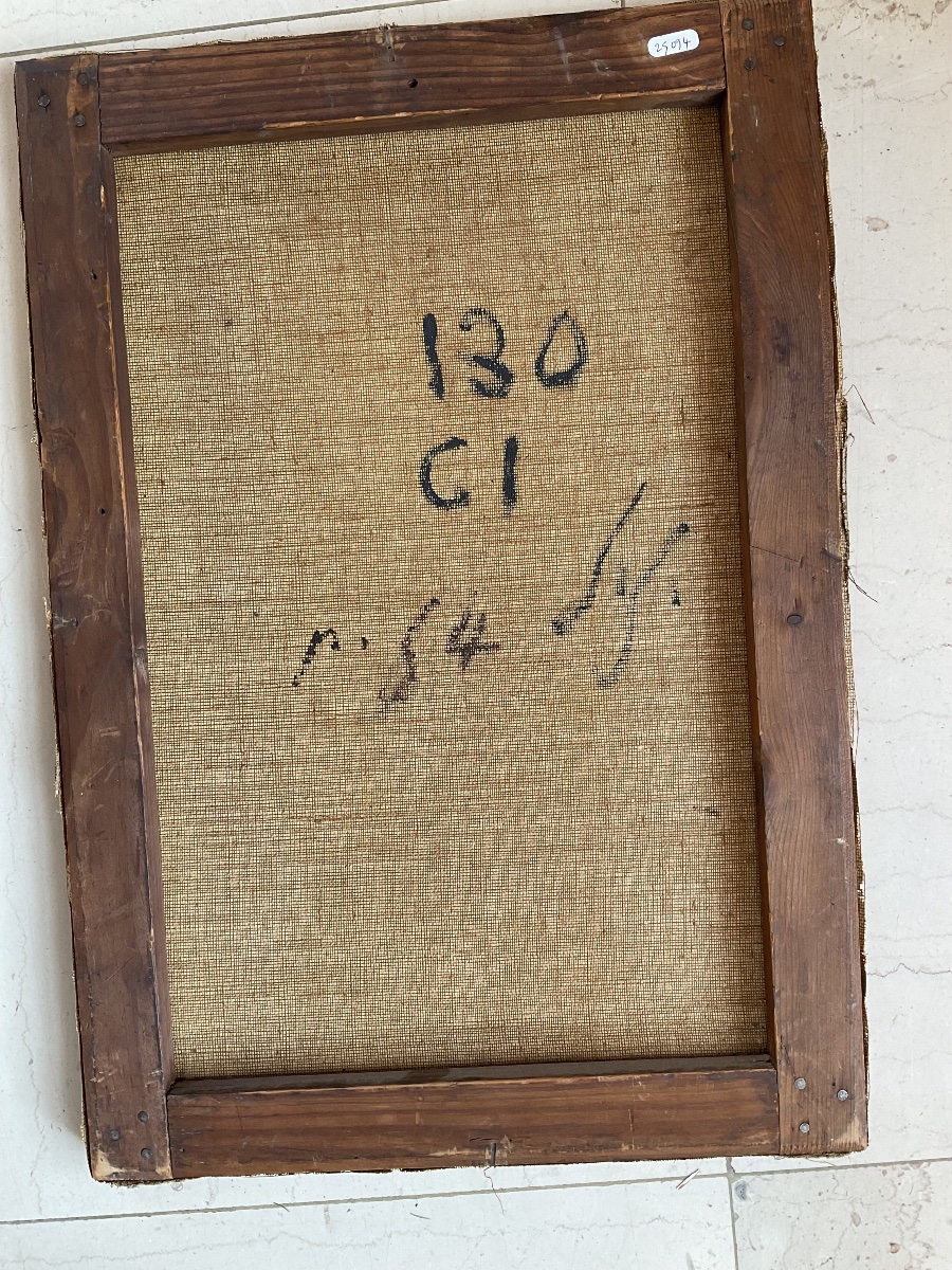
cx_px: 476
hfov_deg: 48.2
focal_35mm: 29
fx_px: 1063
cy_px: 635
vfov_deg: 61.7
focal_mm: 3
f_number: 1.8
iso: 50
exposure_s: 1/120
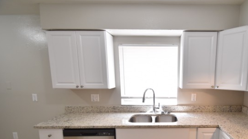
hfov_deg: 81.2
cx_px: 164
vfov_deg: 52.1
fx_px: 138
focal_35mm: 21
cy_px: 98
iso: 800
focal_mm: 10
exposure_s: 1/125
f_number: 3.5
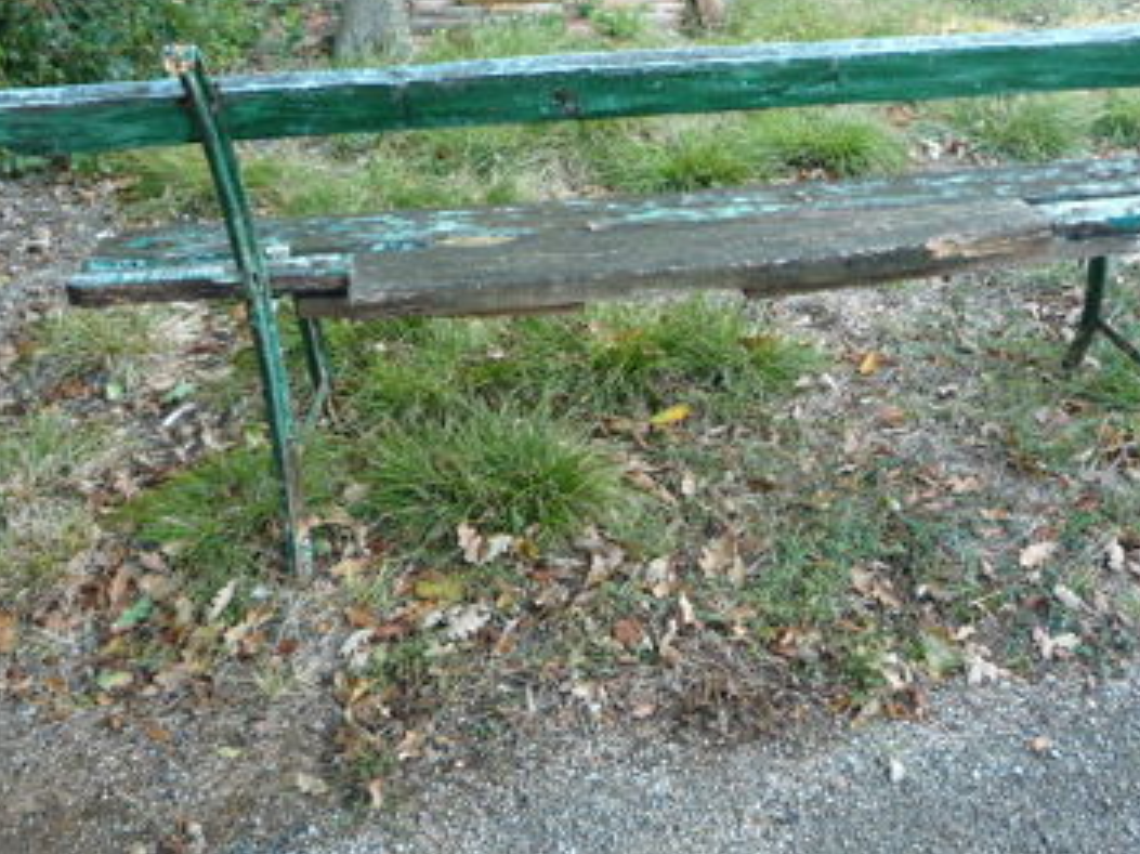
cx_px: 695
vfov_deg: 35.1
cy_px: 484
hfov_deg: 45.5
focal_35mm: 41
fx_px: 1350
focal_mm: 5.2
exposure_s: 1/30
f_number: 3.3
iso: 160
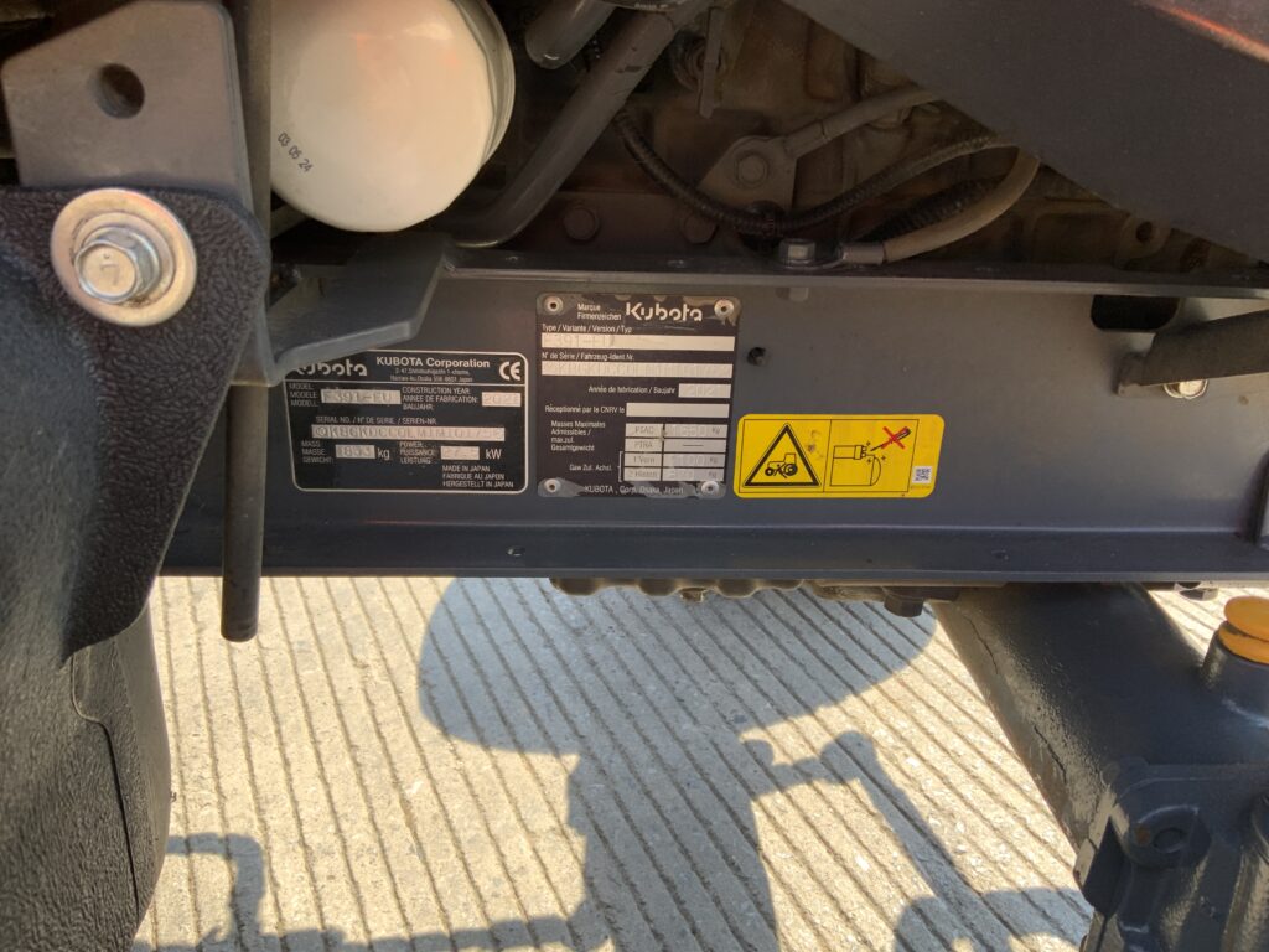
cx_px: 634
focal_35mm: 29
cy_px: 476
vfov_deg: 48.2
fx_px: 1063
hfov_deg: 61.7
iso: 16
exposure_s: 1/192
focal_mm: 3
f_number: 1.8
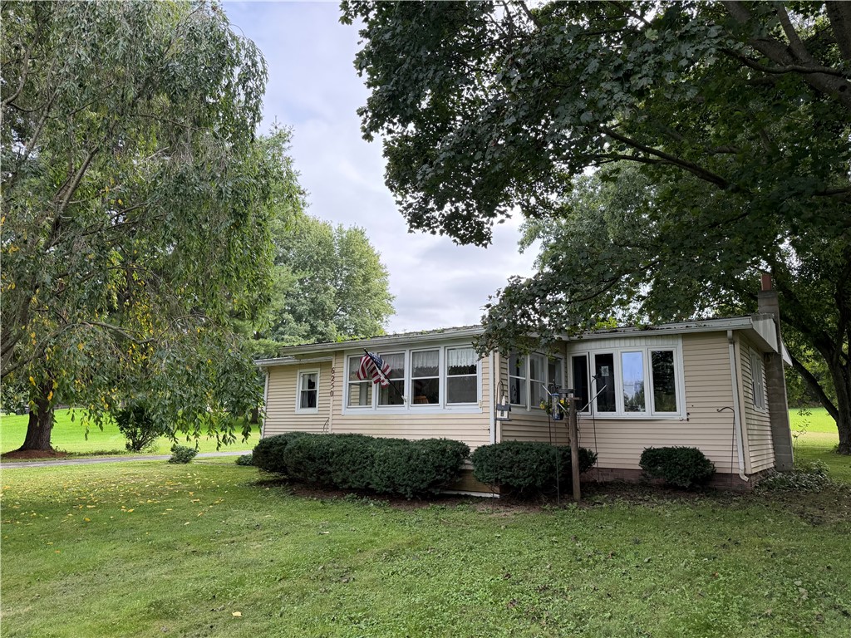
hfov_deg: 71.6
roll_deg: +1.0
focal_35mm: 24
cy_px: 319
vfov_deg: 56.8
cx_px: 426
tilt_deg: +10.9
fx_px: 590
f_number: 1.78
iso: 100
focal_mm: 6.76
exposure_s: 1/943
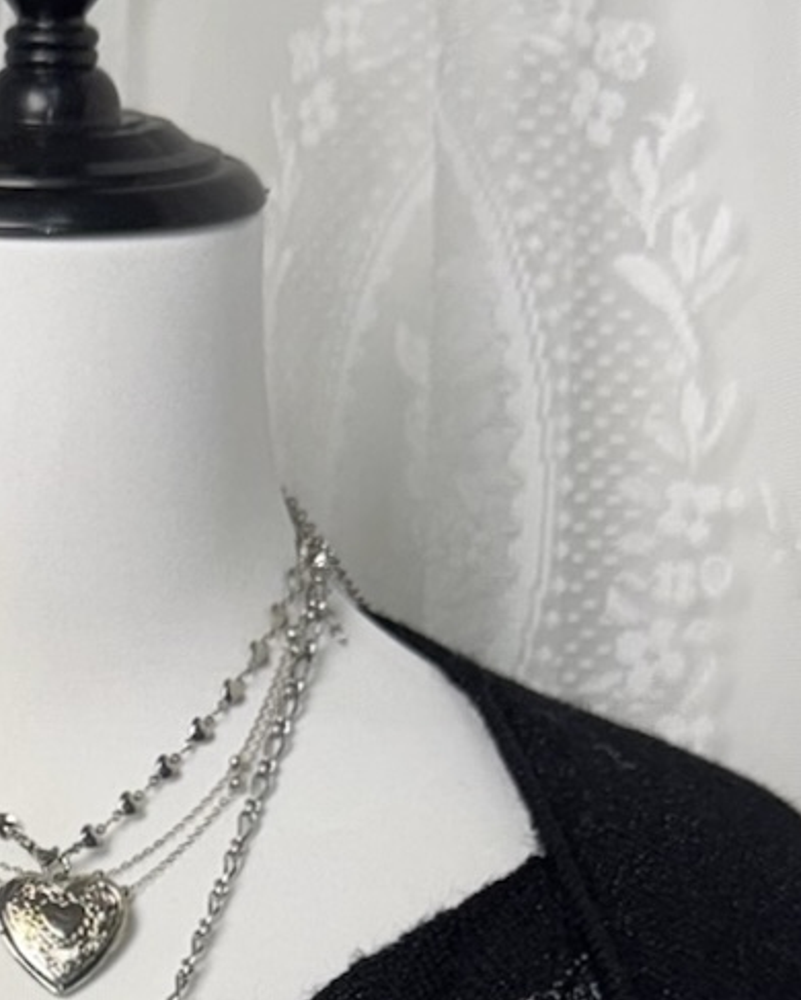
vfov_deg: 19.6
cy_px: 1384
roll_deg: -1.3
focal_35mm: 88
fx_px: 2606
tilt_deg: -9.4
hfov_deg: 17.2
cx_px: 60
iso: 50
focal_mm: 6.76
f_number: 1.78
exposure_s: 1/335
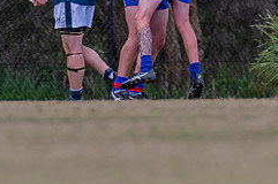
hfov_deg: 1.2
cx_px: 228
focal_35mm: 1668
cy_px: 9
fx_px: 12863
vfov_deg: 0.8
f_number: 5
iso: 800
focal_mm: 420
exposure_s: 1/2000
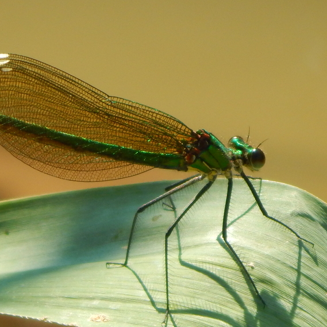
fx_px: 8443
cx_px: 119
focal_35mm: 790
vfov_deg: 2.2
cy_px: 183
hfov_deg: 2.2
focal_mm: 107.1
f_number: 5.8
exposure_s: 1/250
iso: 125
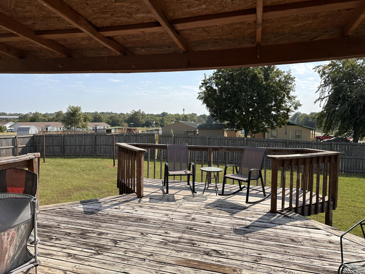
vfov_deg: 56.8
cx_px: 182
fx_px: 253
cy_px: 137
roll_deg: -0.5
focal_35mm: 24
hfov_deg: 71.6
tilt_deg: -3.8
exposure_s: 1/5263
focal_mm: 6.86
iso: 80
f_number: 1.78
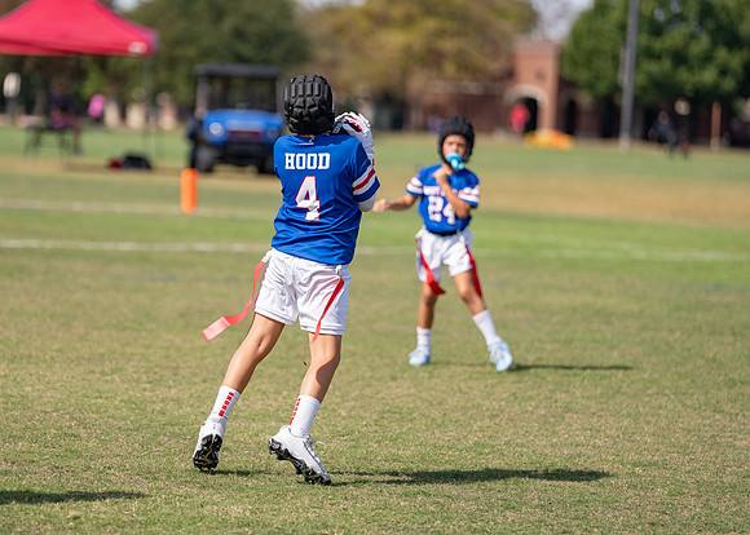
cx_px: 289
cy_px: 250
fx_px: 3972
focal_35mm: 187
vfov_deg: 7.7
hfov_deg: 10.8
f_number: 2.8
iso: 100
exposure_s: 1/1000
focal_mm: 154
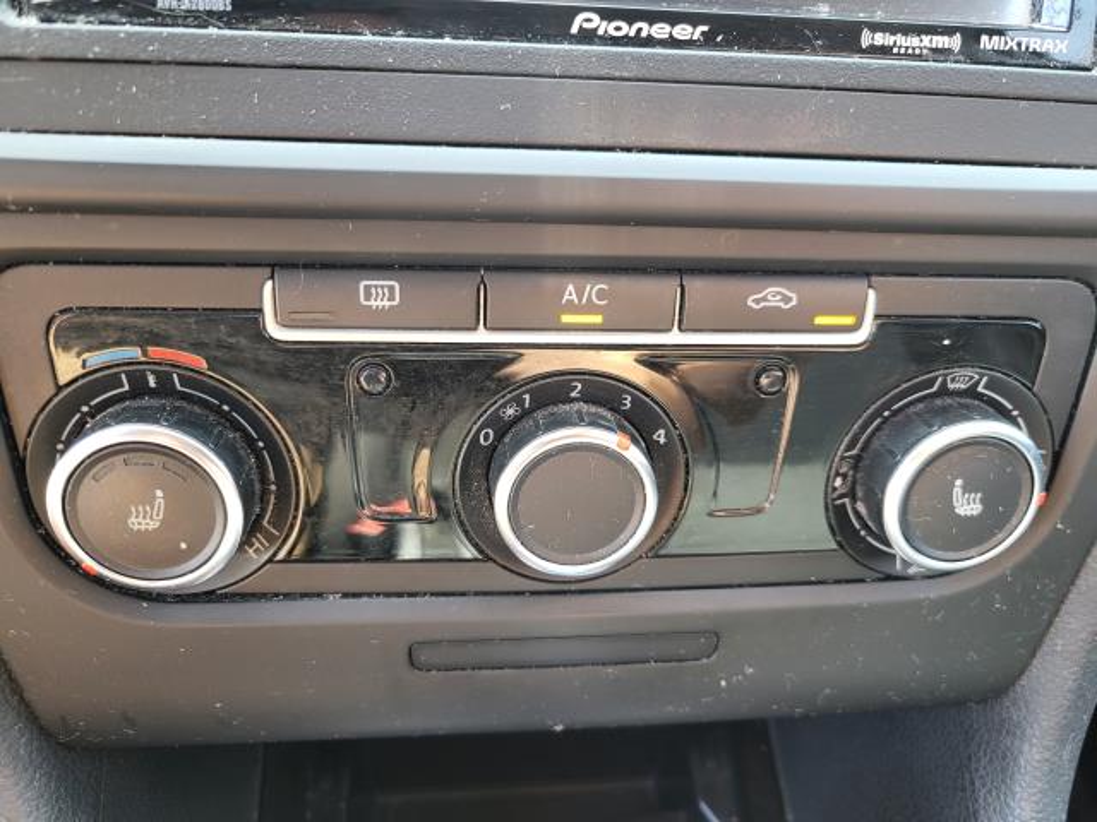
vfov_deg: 53.1
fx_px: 824
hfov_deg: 67.3
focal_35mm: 26
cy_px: 411
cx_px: 548
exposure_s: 1/120
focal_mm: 5.4
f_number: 1.8
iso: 250
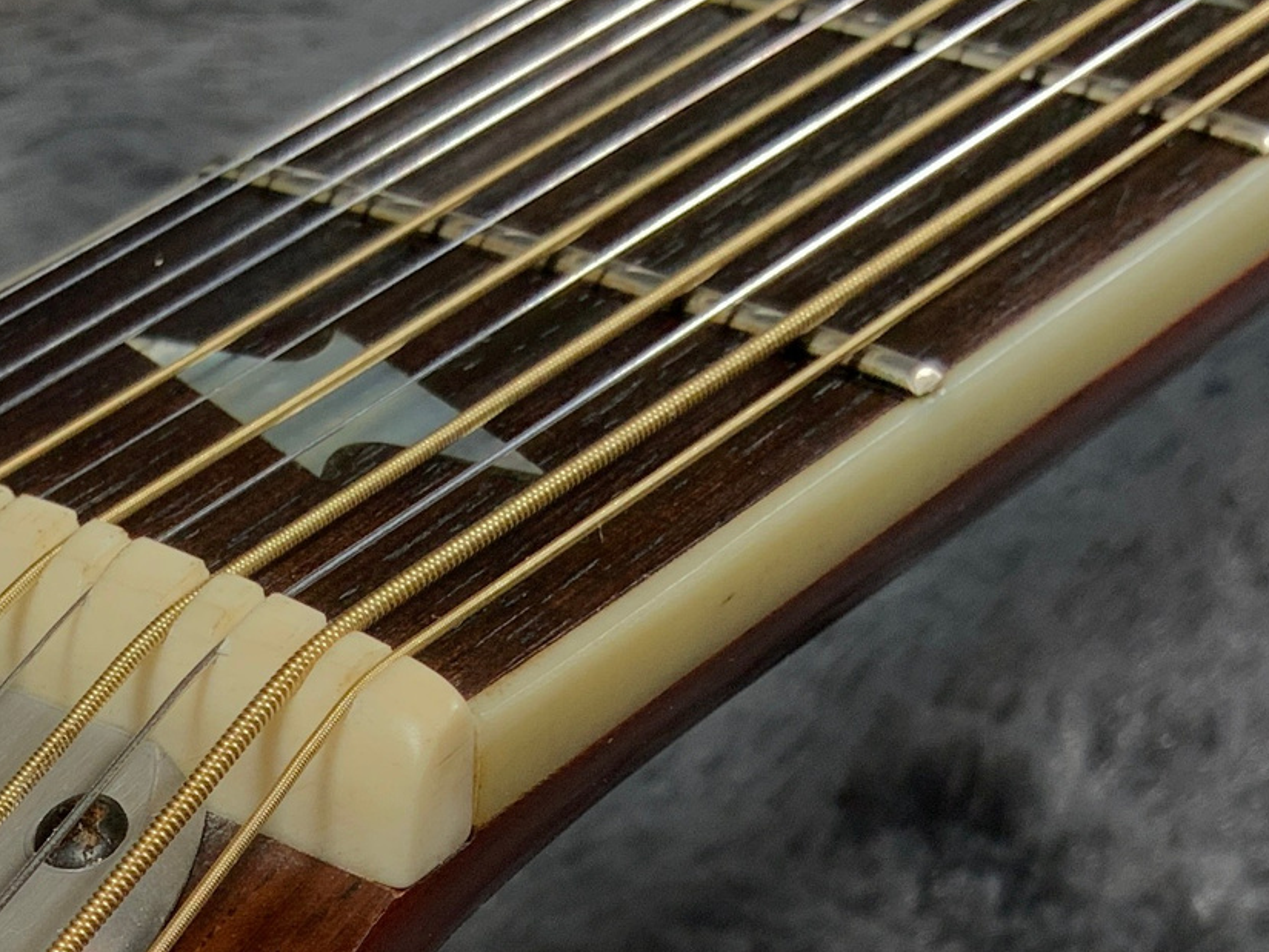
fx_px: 3300
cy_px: 1395
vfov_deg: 15.3
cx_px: 245
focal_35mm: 90
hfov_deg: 21.5
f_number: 1.8
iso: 25
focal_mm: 3
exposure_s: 1/104
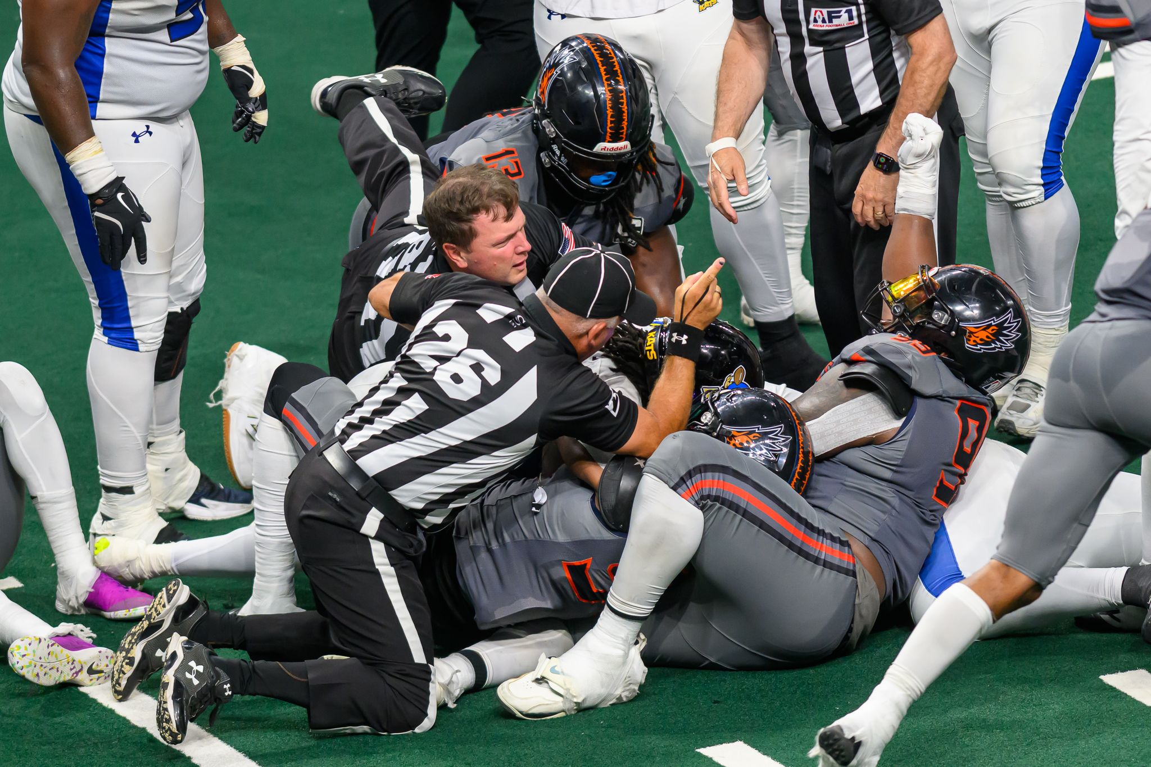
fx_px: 16555
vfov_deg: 2.7
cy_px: 448
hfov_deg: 4.0
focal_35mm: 518
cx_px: 645
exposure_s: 1/1000
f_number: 2.8
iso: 2000
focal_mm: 300
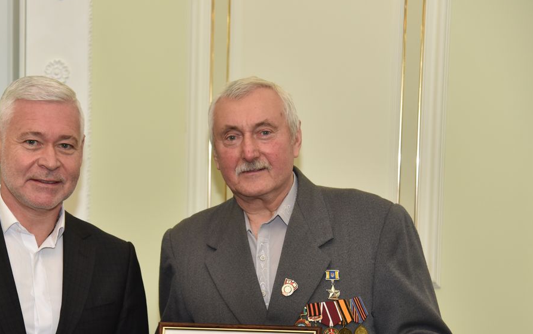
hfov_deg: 18.5
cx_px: 167
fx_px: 1627
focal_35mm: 112
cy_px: 246
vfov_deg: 11.7
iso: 800
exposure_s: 1/200
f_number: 4
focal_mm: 70
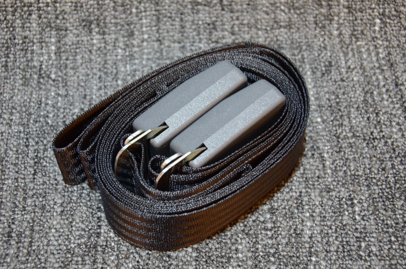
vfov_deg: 18.8
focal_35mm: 72
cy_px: 134
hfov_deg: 28.1
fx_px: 810
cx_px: 203
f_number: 7.1
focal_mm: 48
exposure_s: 1/60
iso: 2500
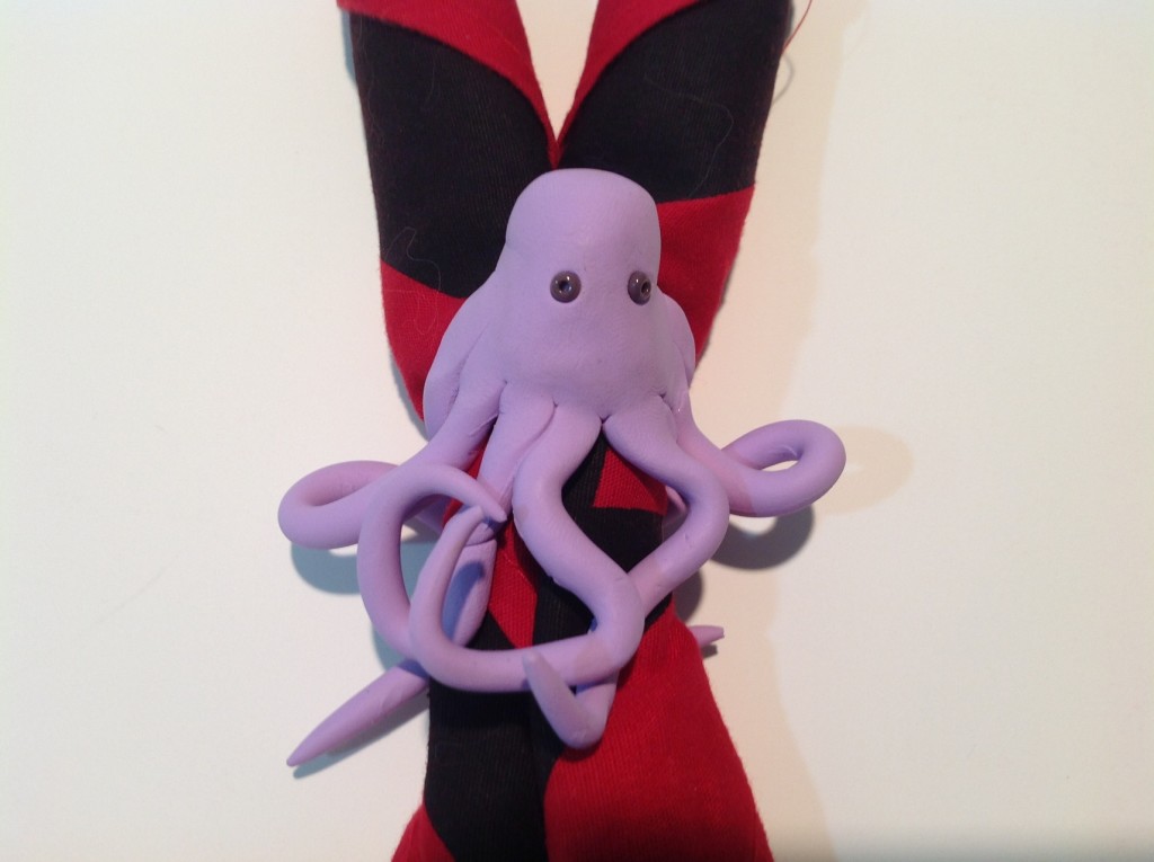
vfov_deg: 40.6
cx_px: 577
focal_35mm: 35
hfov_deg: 52.7
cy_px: 431
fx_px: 1165
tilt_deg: -66.8
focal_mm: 4.28
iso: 50
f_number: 2.4
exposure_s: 1/17
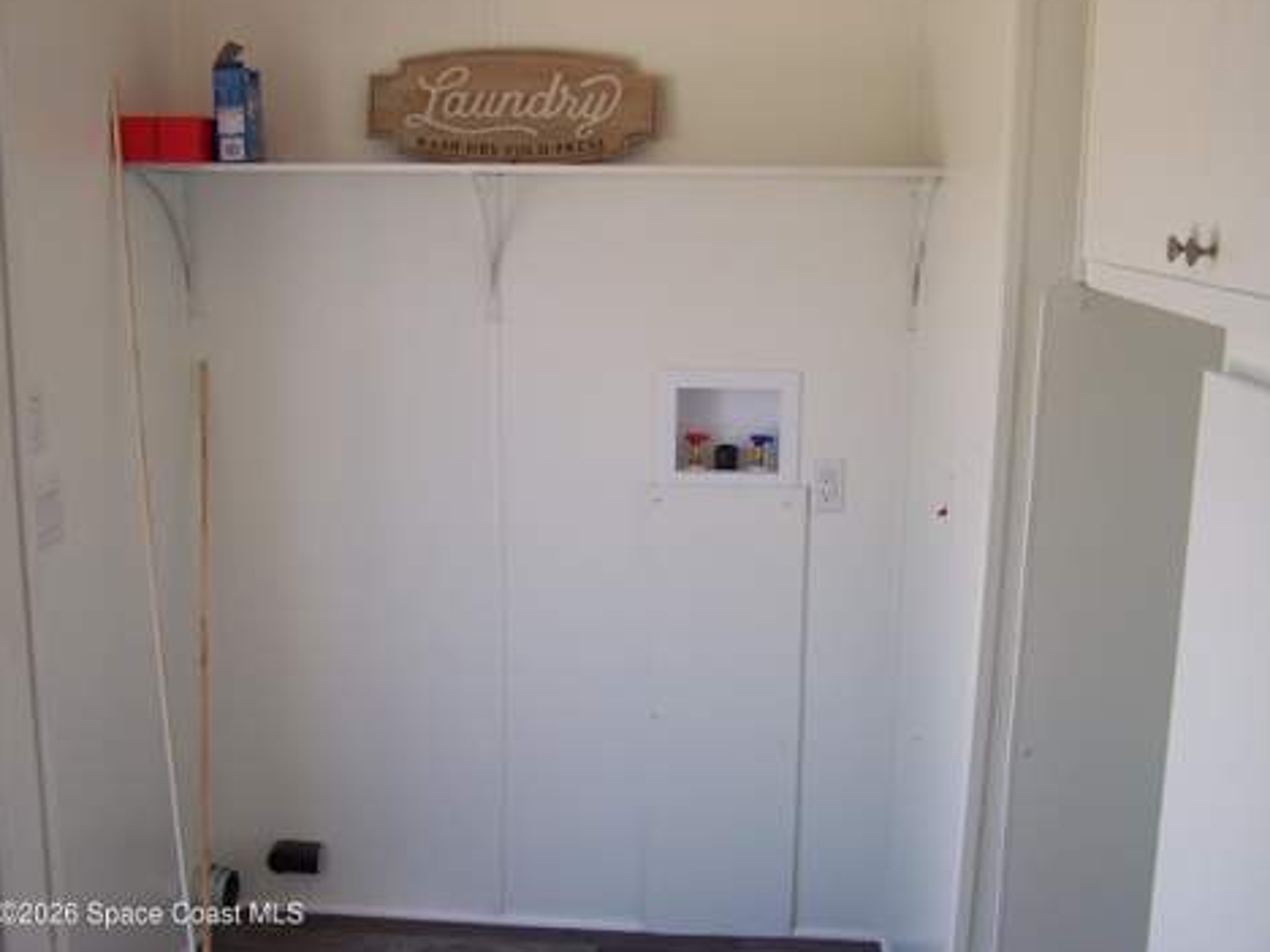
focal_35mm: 39
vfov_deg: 36.8
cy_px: 469
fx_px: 1431
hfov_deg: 47.9
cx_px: 646
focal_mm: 6.3
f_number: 2.8
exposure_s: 1/180
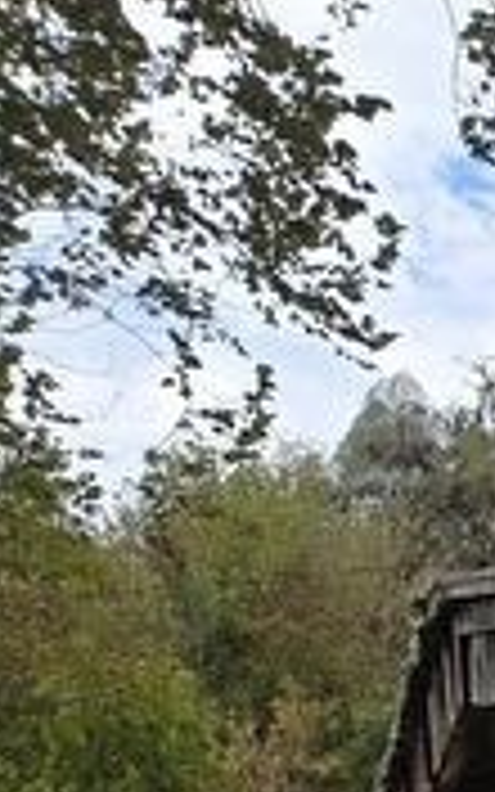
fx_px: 2396
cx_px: 1620
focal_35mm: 111
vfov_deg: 16.8
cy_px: 1238
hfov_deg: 8.9
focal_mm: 5.4
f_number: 1.8
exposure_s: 1/732
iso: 25
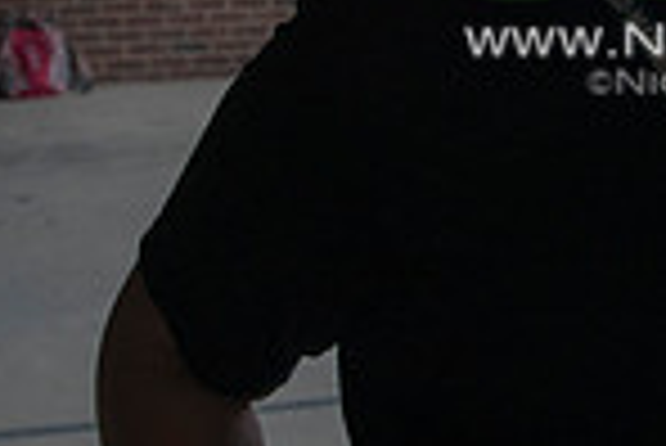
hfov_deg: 20.4
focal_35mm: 94
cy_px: -119
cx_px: 774
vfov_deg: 14.1
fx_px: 1741
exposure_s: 1/1000
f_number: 5
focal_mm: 24
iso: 640
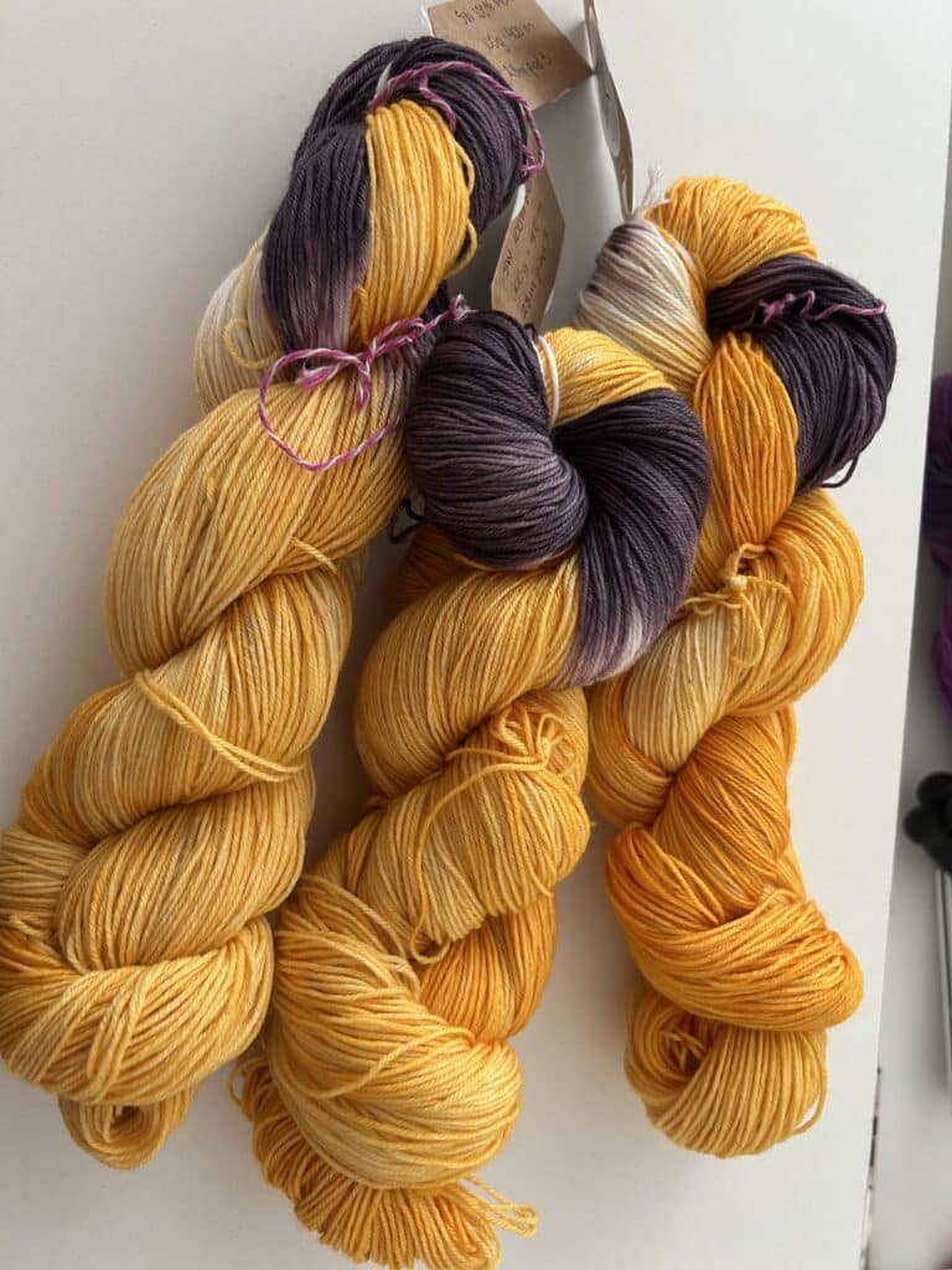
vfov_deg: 67.3
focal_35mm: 26
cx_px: 476
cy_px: 635
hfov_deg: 53.1
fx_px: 953
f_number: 1.5
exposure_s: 1/63
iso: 125
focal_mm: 5.7
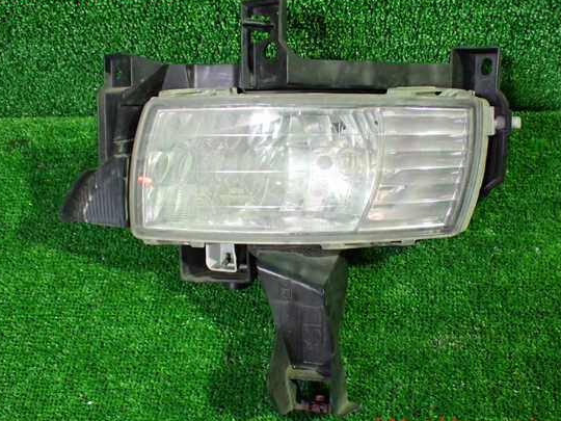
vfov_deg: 36.0
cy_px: 207
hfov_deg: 46.8
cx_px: 299
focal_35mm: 40
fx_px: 648
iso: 800
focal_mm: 6.37
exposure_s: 1/40
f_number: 2.5
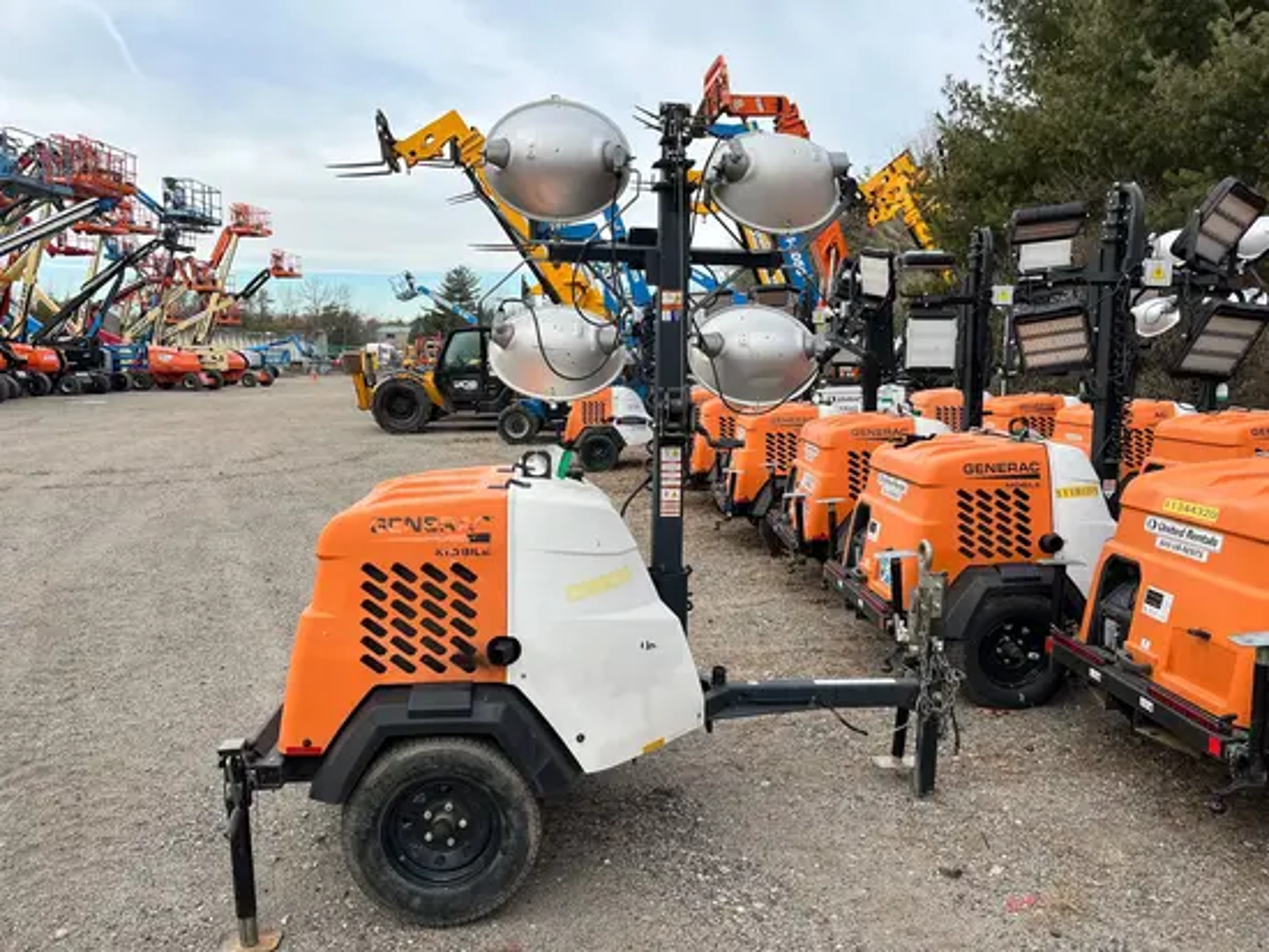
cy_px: 476
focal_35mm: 26
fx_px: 954
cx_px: 634
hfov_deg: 67.3
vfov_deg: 53.1
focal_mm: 5.1
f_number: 1.6
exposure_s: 1/885
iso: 50
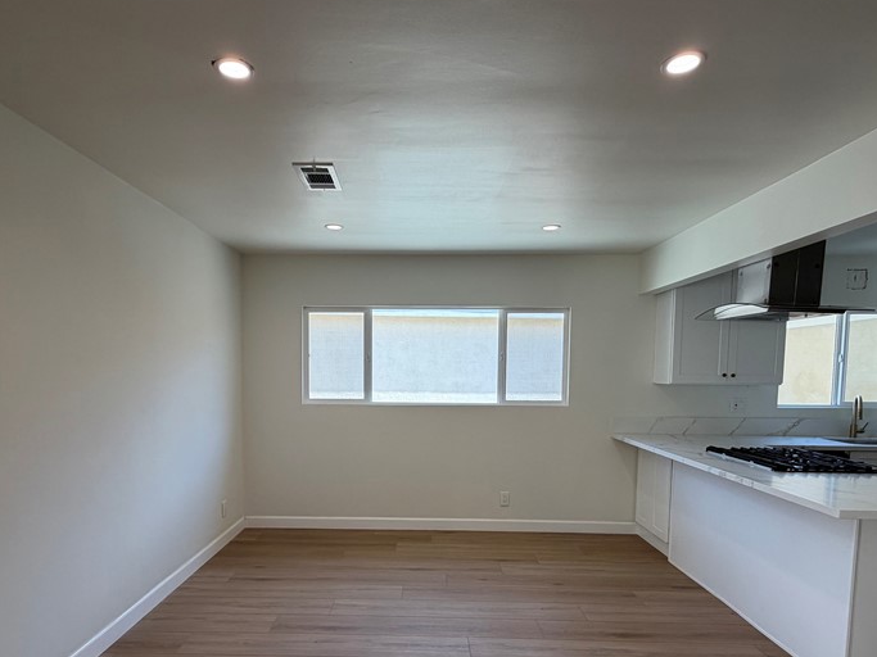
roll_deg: +0.0
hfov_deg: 78.9
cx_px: 410
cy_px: 412
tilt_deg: -4.1
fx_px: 532
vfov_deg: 62.5
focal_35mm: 21
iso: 50
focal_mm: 2.22
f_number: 2.2
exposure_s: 1/121
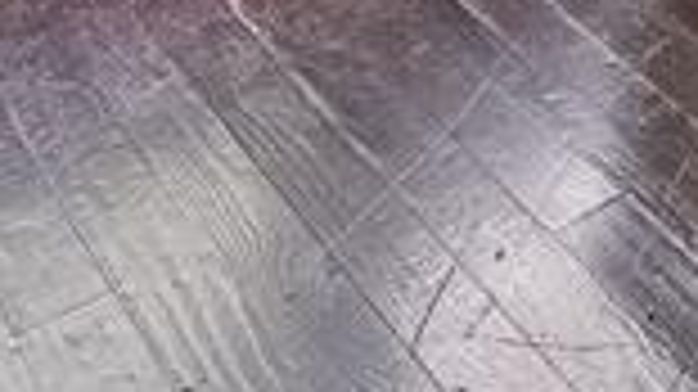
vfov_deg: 9.0
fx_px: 1535
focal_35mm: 83
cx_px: 856
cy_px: -1018
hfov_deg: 23.3
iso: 500
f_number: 8
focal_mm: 12
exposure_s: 1/8
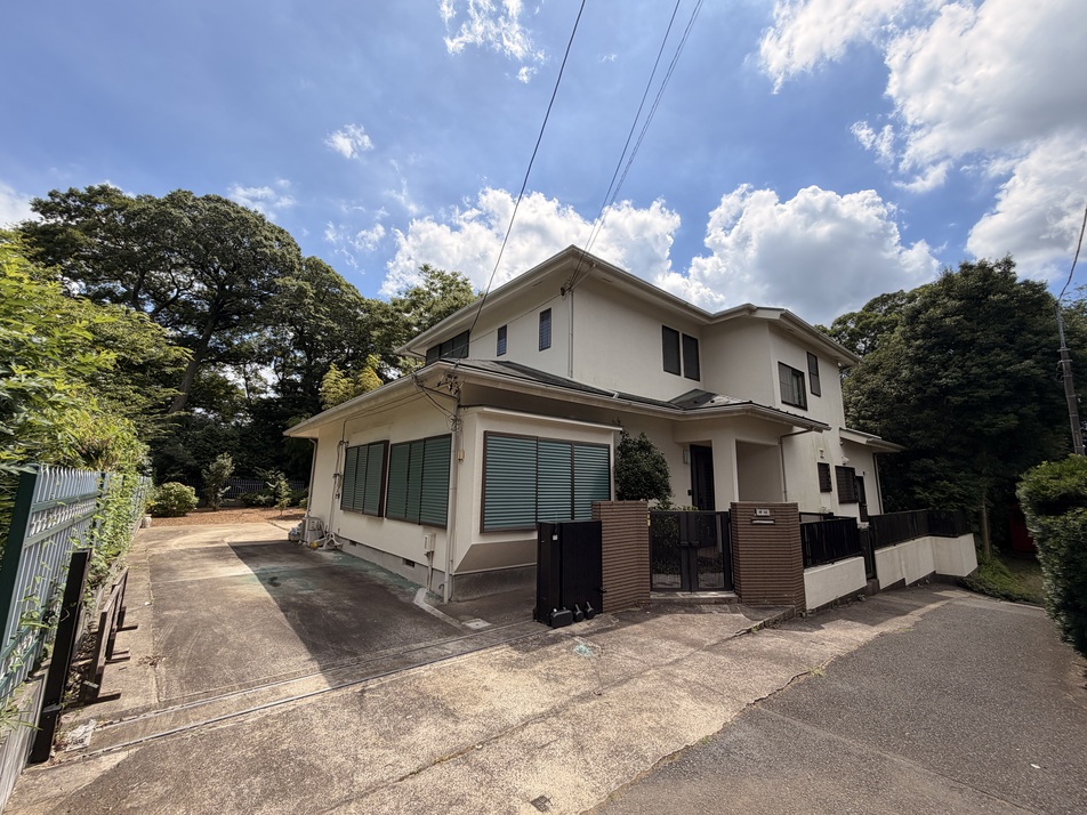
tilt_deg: +10.0
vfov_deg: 85.7
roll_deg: -0.1
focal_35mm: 14
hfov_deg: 102.1
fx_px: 440
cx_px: 544
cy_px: 408
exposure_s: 1/1017
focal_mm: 2.22
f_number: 2.2
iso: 25
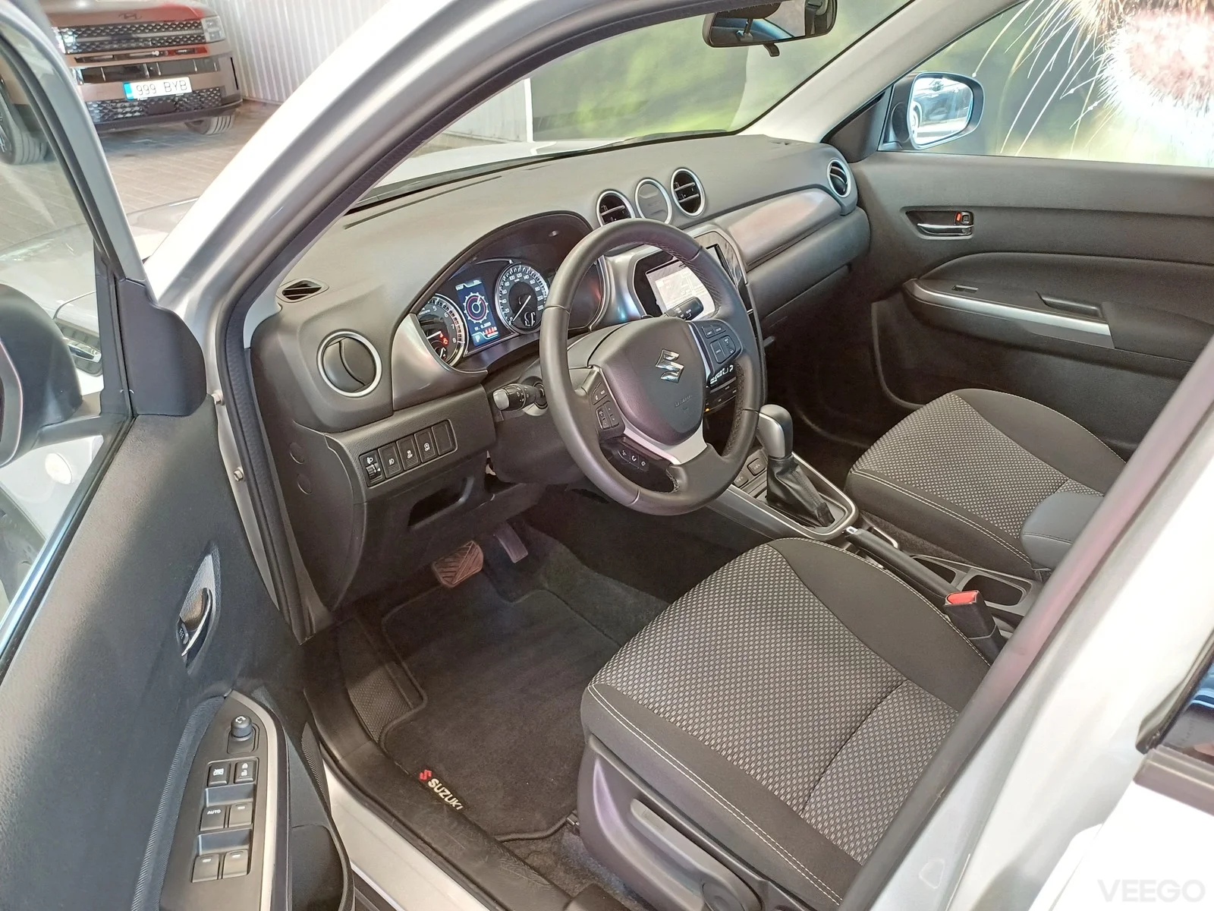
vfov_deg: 54.9
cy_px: 456
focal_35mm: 25
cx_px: 607
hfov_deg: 69.4
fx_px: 877
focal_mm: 4.65
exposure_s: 1/20
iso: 500
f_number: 1.8
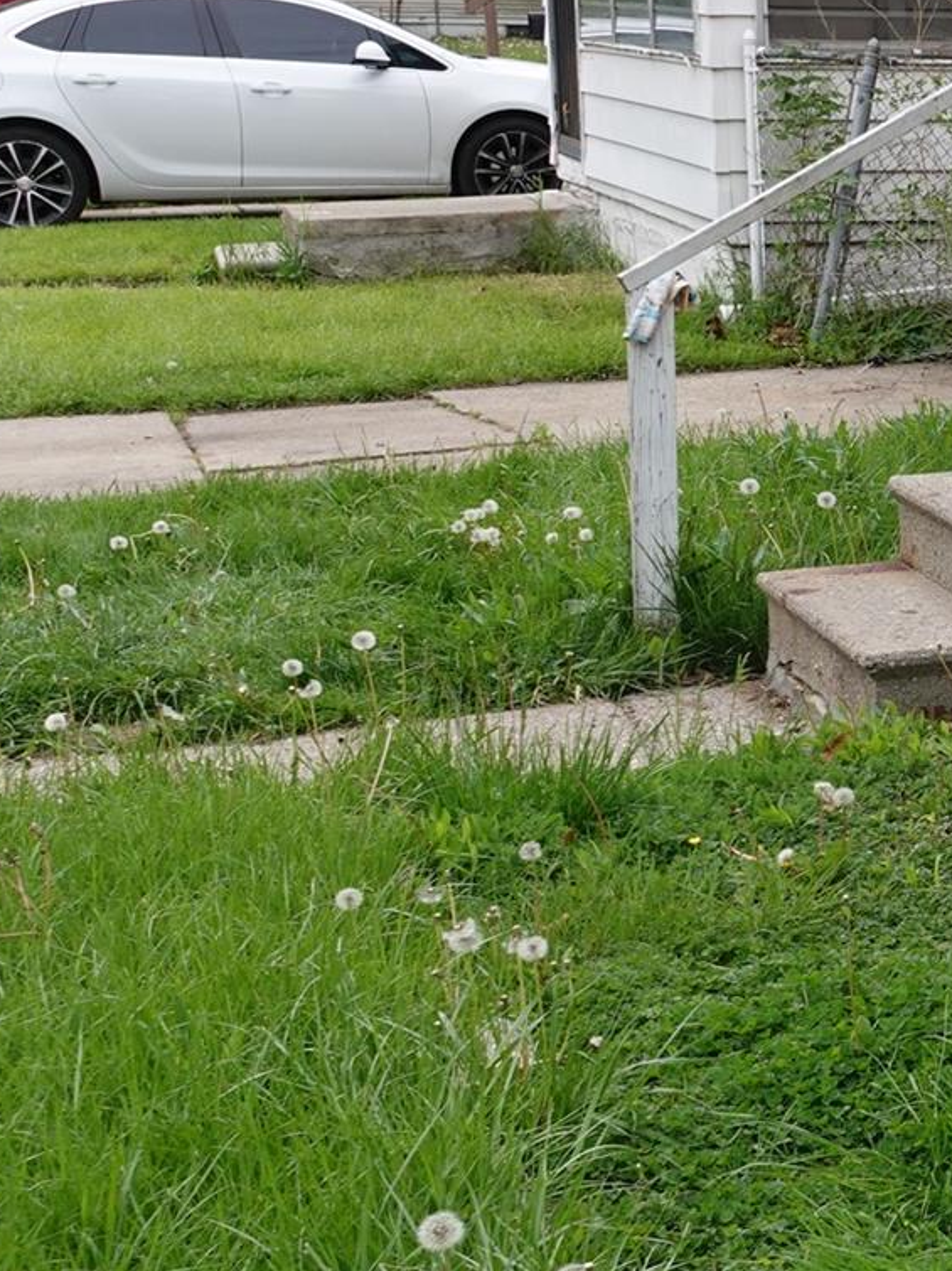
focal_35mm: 81
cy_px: 643
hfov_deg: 15.8
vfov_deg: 24.1
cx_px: 1646
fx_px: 2972
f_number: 4
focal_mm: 11.51
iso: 100
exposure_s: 1/400
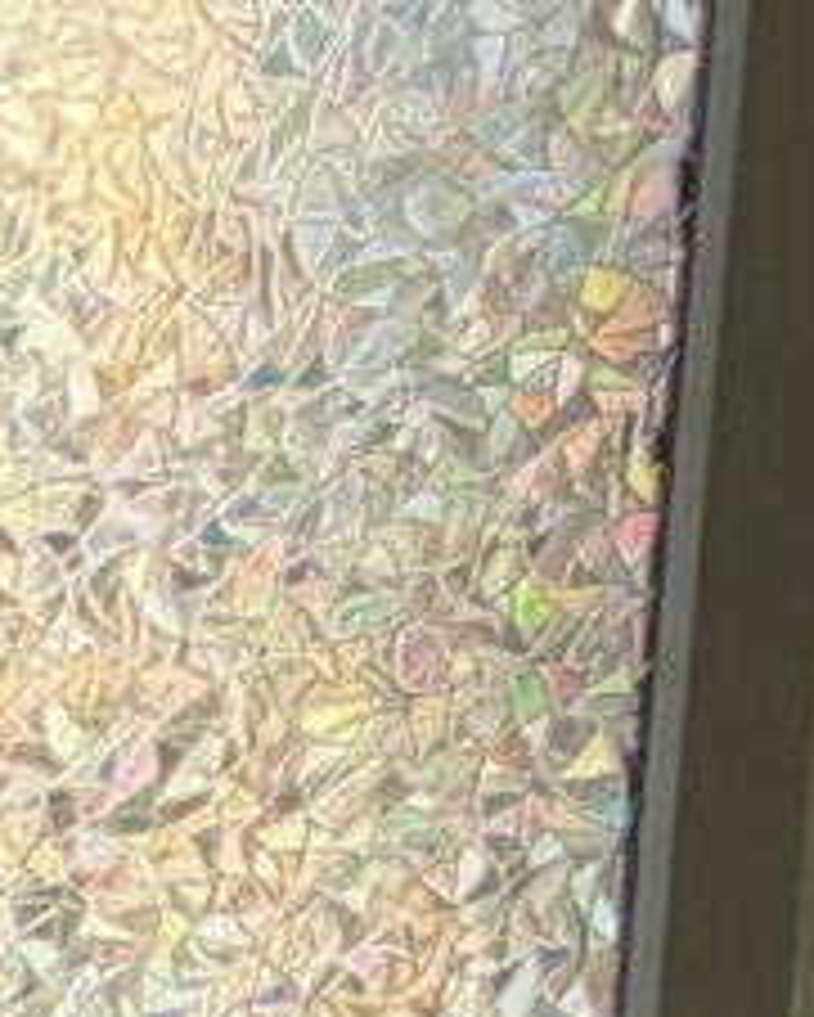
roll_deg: +0.9
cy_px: 3150
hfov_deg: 9.0
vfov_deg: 10.8
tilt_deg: -4.9
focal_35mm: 109
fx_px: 3280
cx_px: -2082
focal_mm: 2.22
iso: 80
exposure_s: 1/121
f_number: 2.2
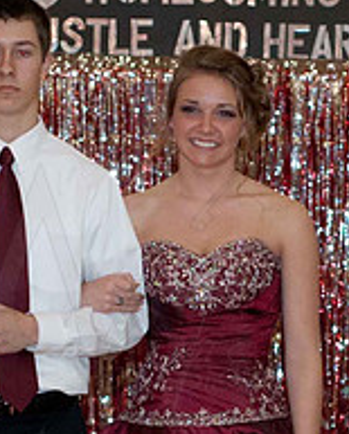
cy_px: 414
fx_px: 2112
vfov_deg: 11.6
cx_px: 165
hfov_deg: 9.4
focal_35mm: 164
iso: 500
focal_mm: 50
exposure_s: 1/60
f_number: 4
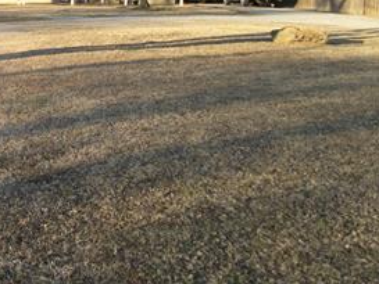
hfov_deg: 24.3
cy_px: 19
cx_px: -39
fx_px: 822
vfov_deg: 19.2
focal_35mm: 75
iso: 80
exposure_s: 1/60
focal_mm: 5.7
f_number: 8.8
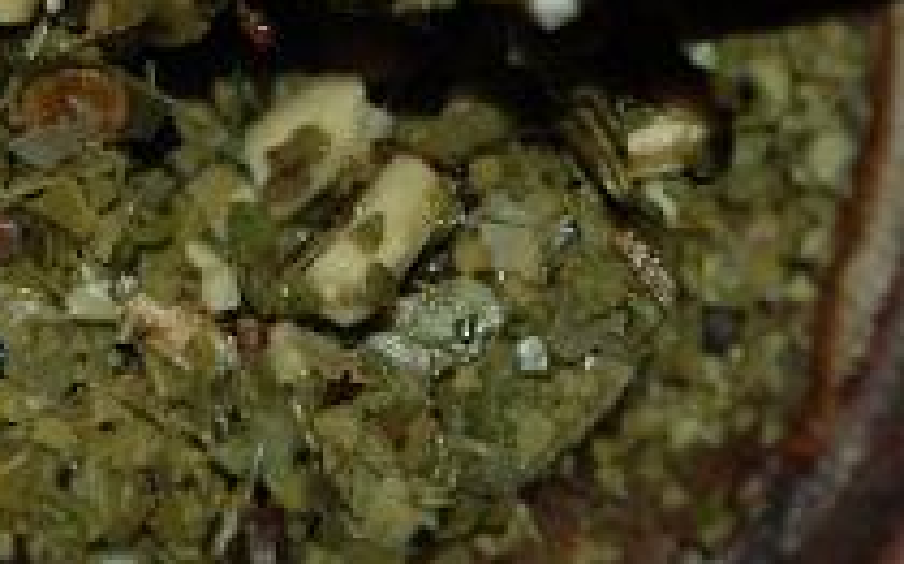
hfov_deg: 3.4
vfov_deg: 2.1
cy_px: -47
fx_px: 15266
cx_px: 237
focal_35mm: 620
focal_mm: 105
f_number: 5.6
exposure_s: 1/60
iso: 100
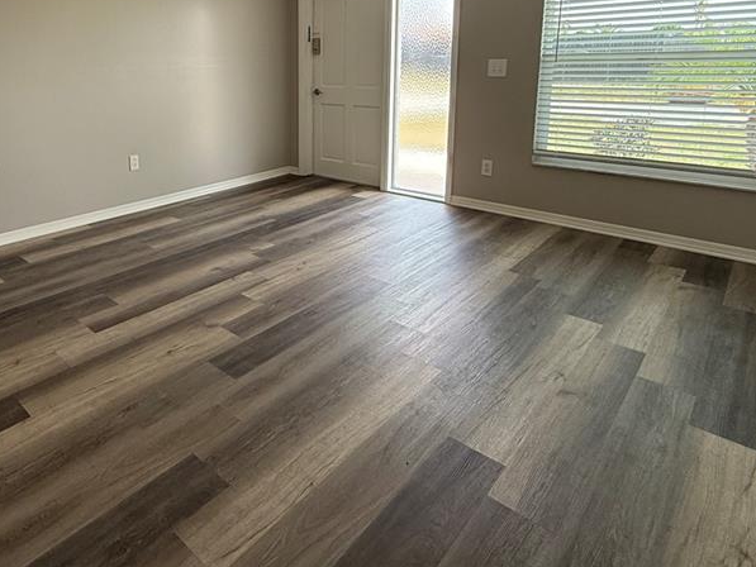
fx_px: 524
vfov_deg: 54.2
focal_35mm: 24
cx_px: 238
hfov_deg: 69.1
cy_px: 143
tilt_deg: -9.7
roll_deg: +1.5
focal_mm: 2.22
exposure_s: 1/99
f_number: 2.2
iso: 80
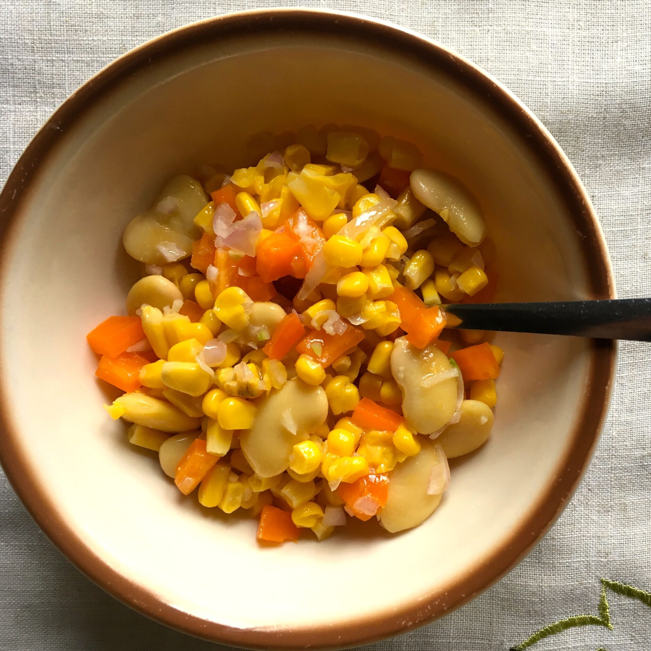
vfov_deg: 47.2
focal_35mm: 35
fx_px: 745
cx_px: 433
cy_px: 331
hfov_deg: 46.5
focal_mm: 4.15
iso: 25
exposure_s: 1/40
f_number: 2.2
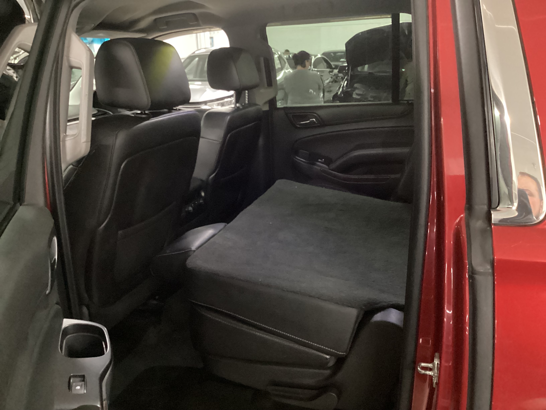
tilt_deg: -18.7
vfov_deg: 45.4
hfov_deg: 58.4
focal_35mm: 31
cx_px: 273
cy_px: 205
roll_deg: +1.9
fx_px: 489
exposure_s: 1/17
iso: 800
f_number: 2.4
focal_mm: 3.3
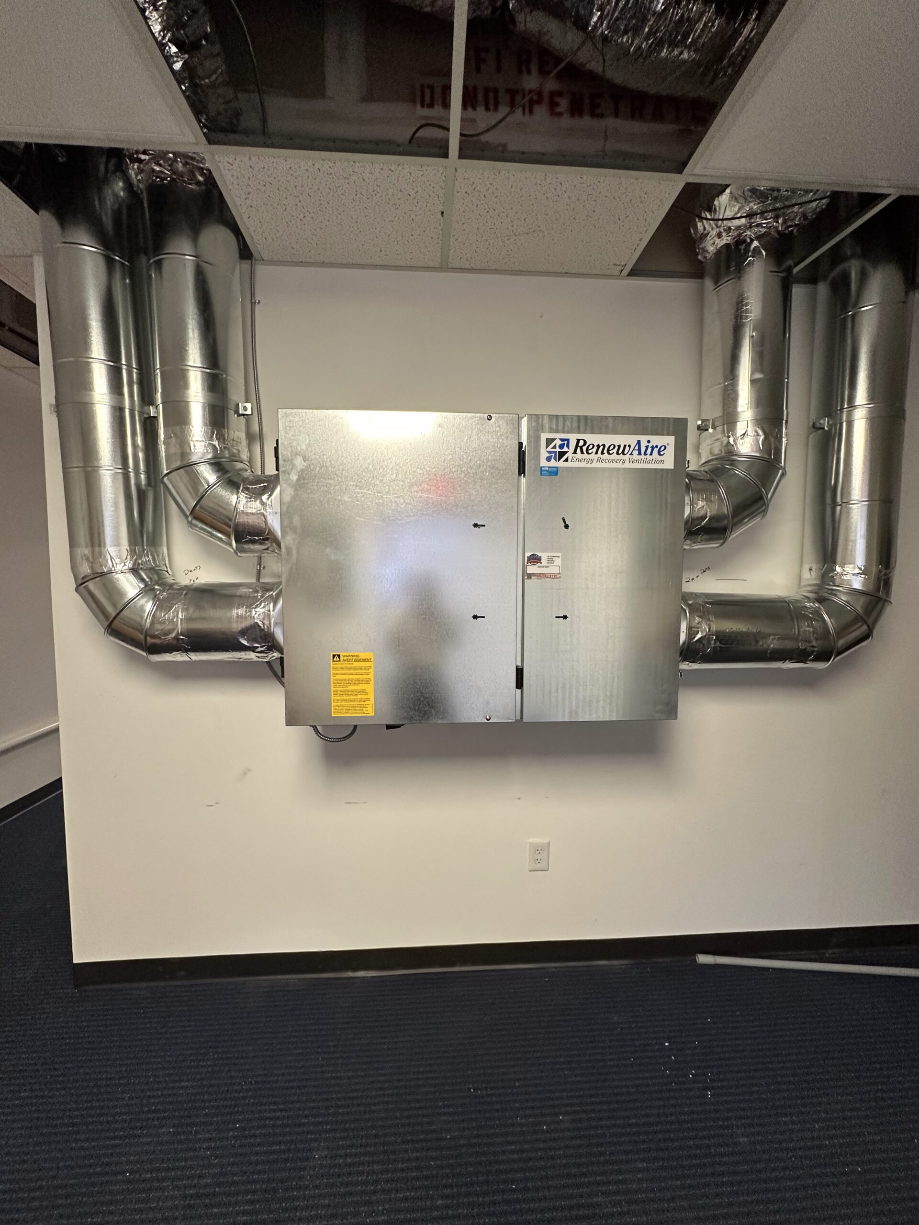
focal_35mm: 14
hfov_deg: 85.7
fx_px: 496
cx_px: 460
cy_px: 612
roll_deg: +0.6
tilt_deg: -5.0
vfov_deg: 102.1
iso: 200
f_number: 2.2
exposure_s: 1/60
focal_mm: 2.22
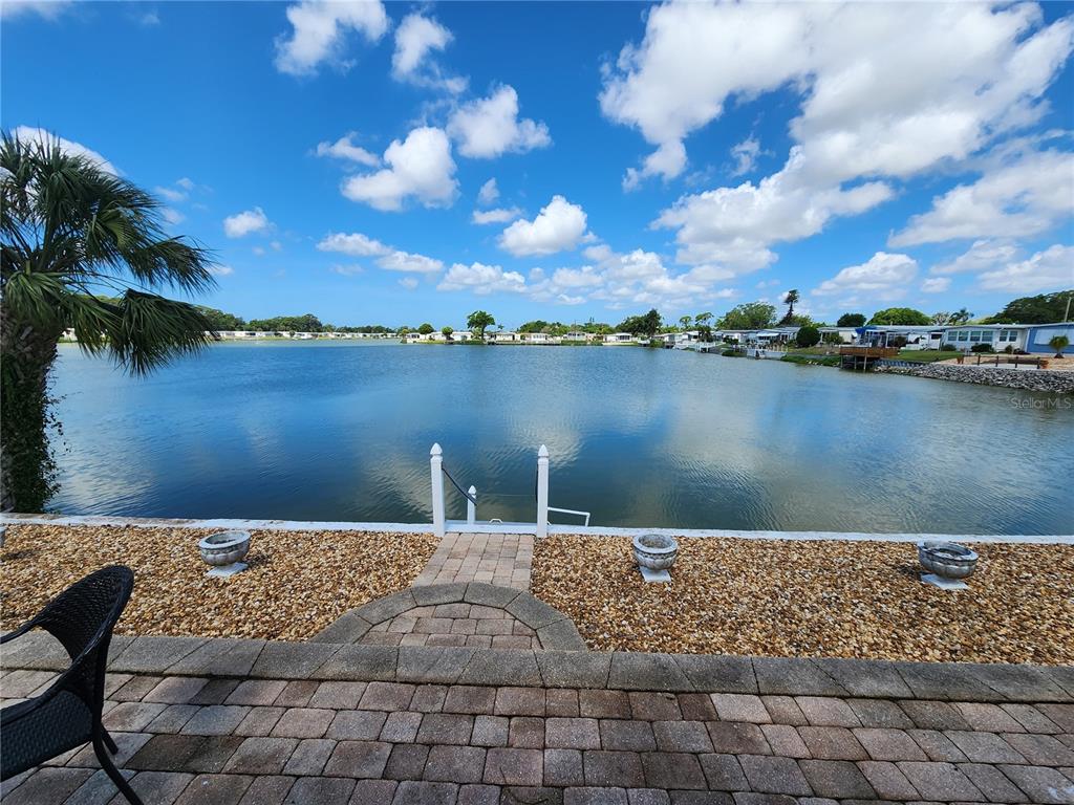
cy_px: 402
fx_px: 403
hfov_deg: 106.2
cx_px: 537
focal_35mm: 13
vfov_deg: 89.9
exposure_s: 1/1742
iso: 50
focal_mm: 2.2
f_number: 2.2
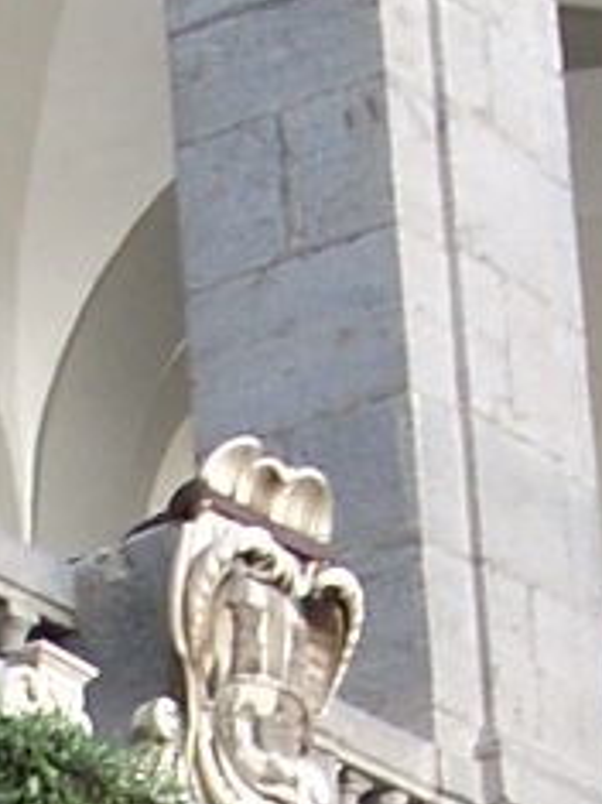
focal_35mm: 262
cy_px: 1680
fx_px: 6081
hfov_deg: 5.6
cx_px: -280
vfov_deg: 7.2
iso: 64
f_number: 2.8
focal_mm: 6.2
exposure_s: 1/48.3
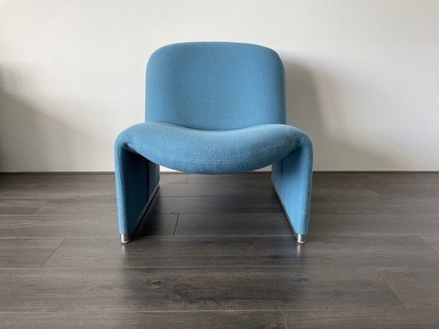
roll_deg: +0.1
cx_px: 220
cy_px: 164
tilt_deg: -15.6
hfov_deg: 67.3
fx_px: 330
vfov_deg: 53.1
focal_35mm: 26
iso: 125
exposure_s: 1/121
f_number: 1.6
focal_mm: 4.2
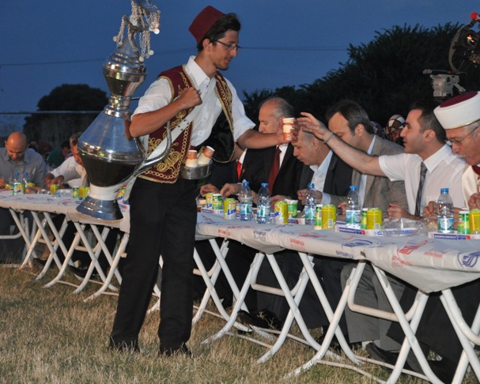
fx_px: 1506
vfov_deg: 14.5
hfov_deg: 18.1
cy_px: 193
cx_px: 269
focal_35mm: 106
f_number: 5.3
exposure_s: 1/60
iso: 800
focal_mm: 62
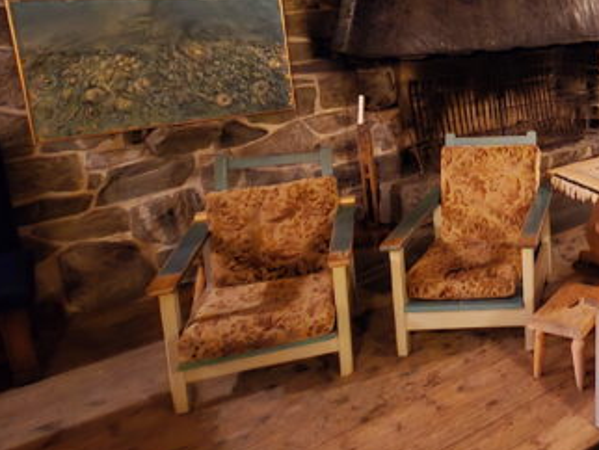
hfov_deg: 44.1
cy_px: 104
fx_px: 537
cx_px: 664
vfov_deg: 43.8
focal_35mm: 31
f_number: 2.2
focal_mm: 2.2
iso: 1600
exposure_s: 1/8.33
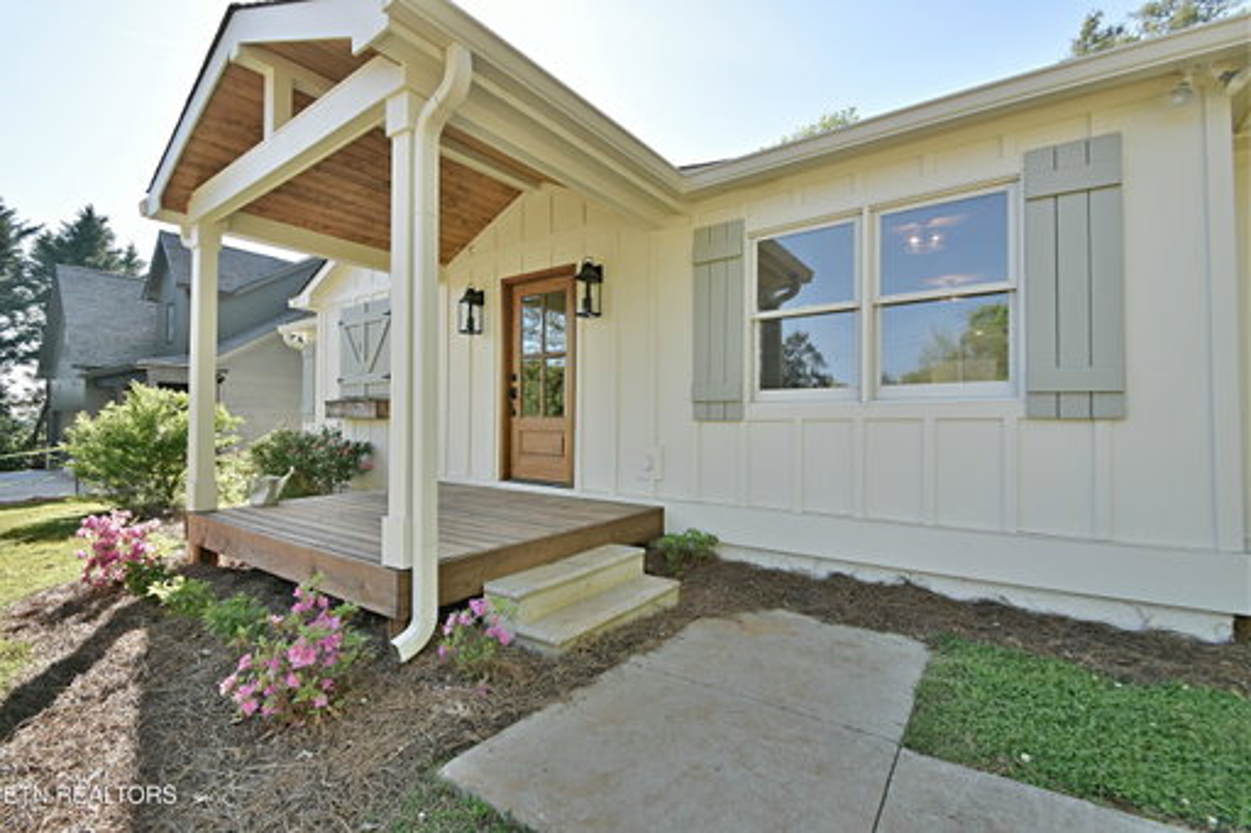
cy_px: 416
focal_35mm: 15
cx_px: 626
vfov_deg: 77.3
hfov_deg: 100.4
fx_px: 521
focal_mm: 10
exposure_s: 1/500
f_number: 6.3
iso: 640
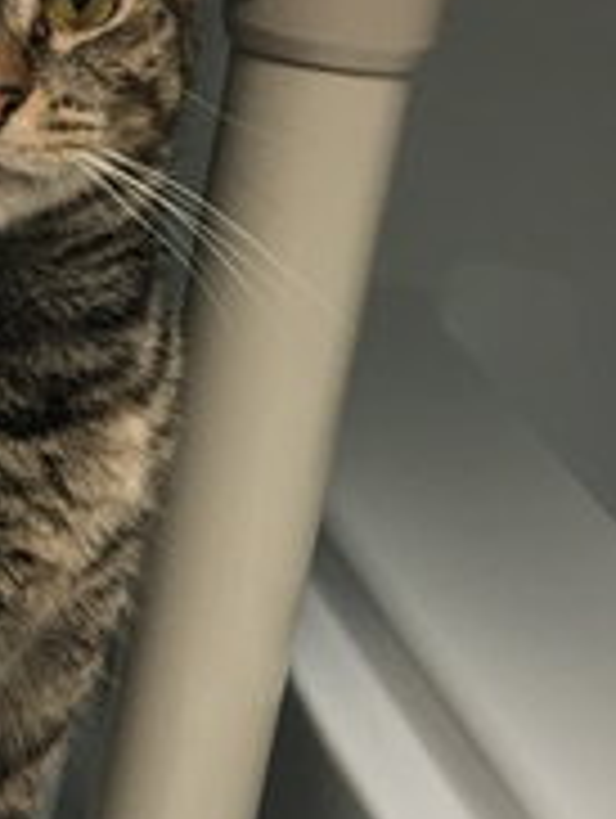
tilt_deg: -18.4
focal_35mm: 106
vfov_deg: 18.5
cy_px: 439
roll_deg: -6.7
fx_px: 2509
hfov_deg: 13.6
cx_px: -103
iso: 40
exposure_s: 1/15
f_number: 2.2
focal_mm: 4.15
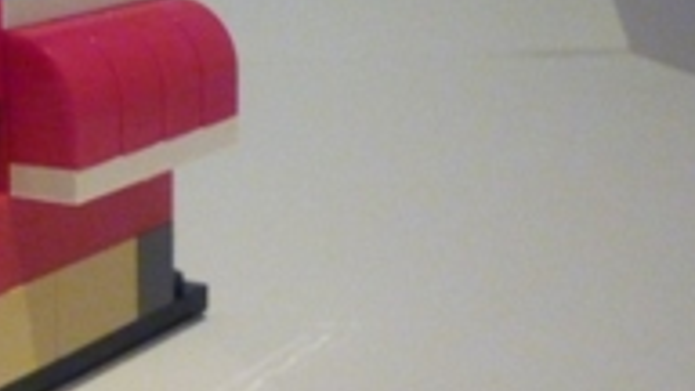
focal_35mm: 84
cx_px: -98
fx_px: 1548
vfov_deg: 14.4
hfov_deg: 23.5
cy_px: 217
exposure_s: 1/40
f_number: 2.8
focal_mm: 5.5
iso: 800
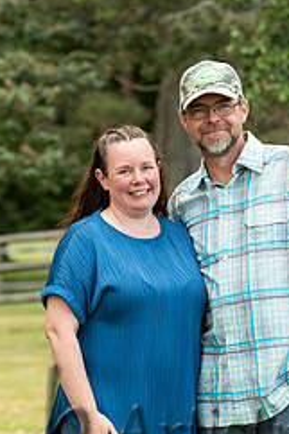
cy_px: 341
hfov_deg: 4.8
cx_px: 183
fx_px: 3473
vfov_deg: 7.1
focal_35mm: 288
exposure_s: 1/125
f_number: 5.6
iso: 320
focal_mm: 155
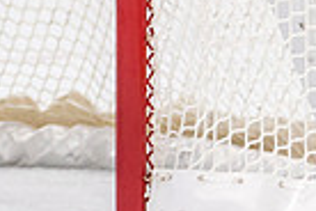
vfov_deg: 1.5
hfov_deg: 2.2
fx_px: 8259
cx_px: 299
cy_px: -229
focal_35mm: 941
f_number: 2.8
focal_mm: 145
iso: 1000
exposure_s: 1/640
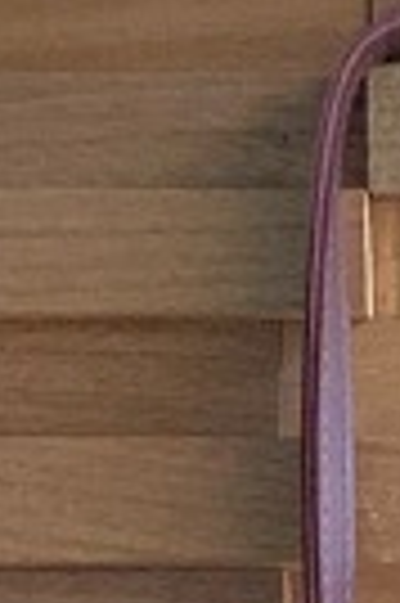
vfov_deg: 8.7
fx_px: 3375
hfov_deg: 6.4
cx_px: 1034
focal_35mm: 202
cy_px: 1696
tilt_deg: -3.2
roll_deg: +0.8
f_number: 1.8
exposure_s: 1/30
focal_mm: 4.25
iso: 500
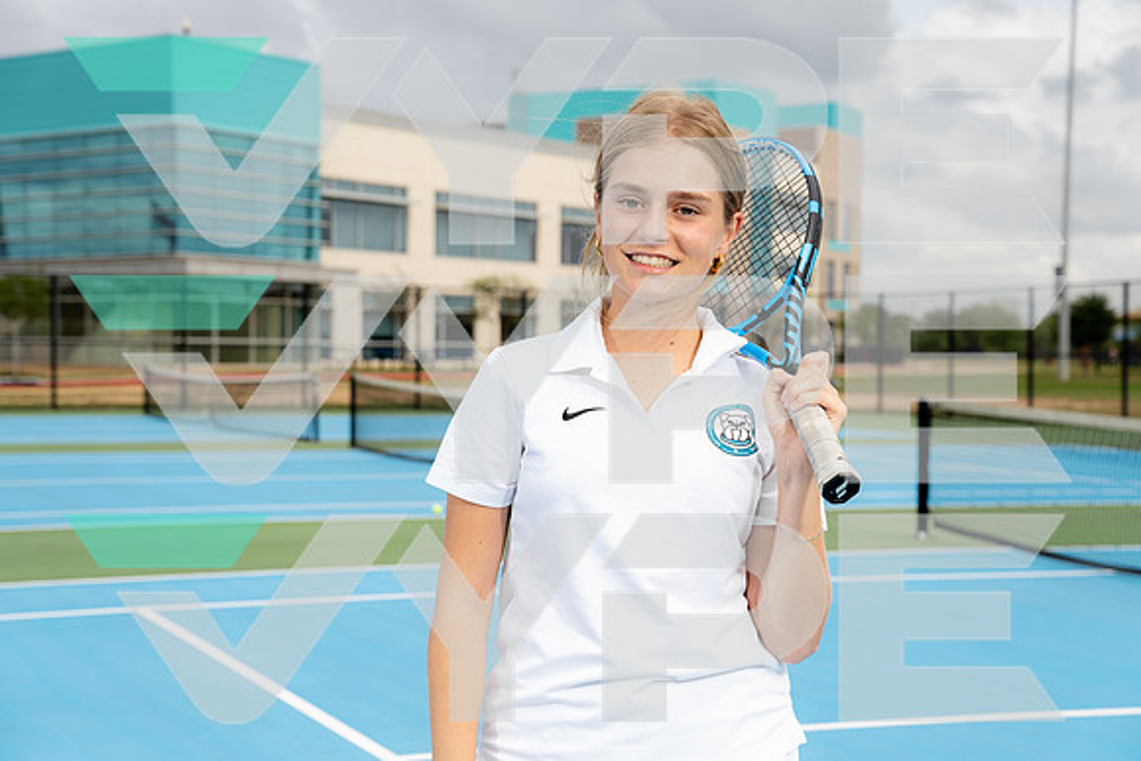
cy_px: 380
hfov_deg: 32.4
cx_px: 570
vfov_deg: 21.9
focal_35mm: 62
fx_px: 1965
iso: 100
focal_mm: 62
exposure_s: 1/250
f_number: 5.6
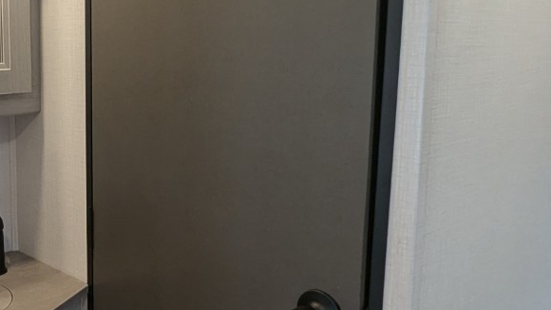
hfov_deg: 44.1
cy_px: 115
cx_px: 57
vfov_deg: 28.2
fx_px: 614
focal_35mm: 42
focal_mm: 2.35
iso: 164
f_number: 2.2
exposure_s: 1/60
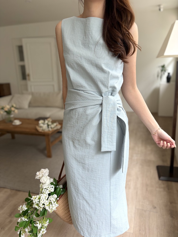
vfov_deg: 67.3
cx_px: 89
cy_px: 118
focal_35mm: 26
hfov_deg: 53.1
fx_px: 178
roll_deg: +1.1
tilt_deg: -15.2
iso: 50
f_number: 1.6
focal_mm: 5.96
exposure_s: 1/122
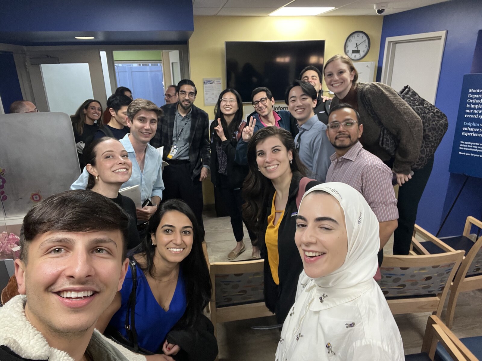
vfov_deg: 58.9
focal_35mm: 23
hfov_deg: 73.9
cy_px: 180
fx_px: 320
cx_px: 241
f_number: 2.2
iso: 125
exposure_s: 1/60
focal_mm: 2.71
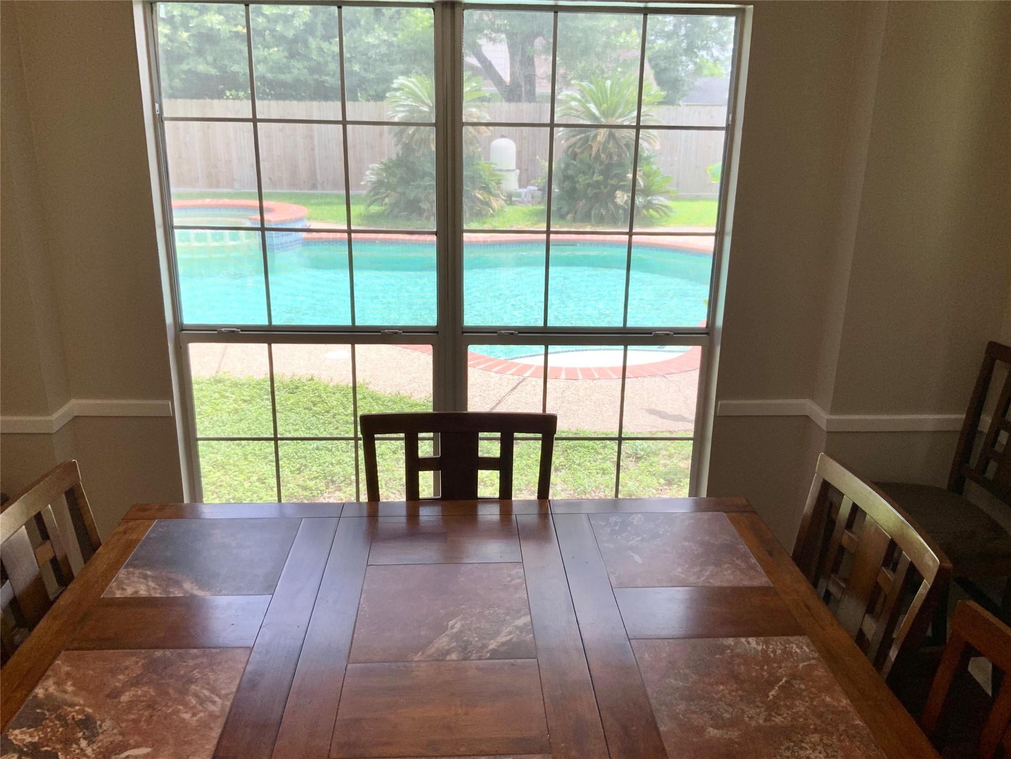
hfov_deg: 61.7
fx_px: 847
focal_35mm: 29
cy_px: 380
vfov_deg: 48.2
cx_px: 506
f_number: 1.8
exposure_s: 1/120
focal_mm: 3
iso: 32
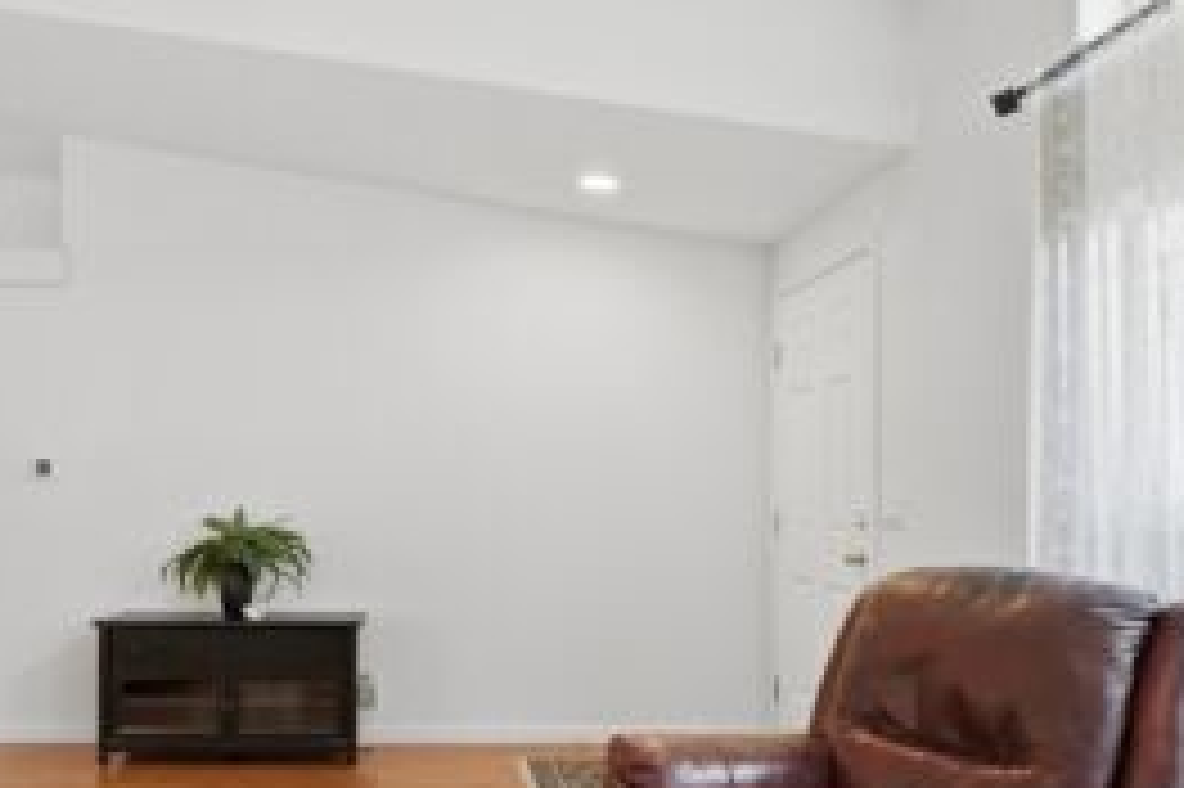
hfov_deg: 57.7
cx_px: 419
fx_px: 1052
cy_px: 518
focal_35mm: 32
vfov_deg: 40.6
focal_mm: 14
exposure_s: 1/30
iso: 125
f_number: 8
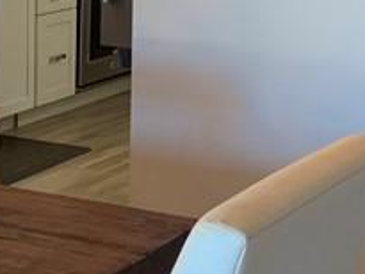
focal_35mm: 130
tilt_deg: -9.0
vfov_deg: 11.3
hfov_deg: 15.0
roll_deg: -1.3
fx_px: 1372
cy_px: 23
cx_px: 32
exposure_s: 1/60
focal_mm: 4.25
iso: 200
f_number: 1.8
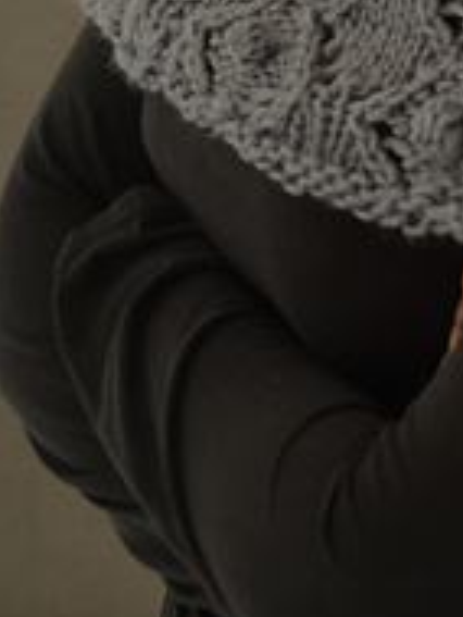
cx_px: 633
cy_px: -379
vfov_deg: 12.7
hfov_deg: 9.9
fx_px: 2601
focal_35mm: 146
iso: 320
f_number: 4.2
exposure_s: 1/30
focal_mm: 30
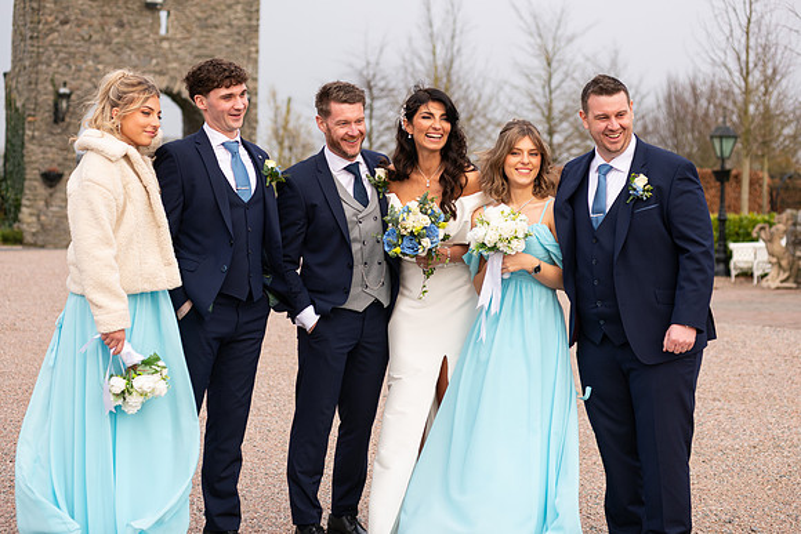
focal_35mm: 84
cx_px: 400
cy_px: 267
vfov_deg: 16.3
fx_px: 1867
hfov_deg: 24.2
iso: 160
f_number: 3.5
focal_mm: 80
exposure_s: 1/200
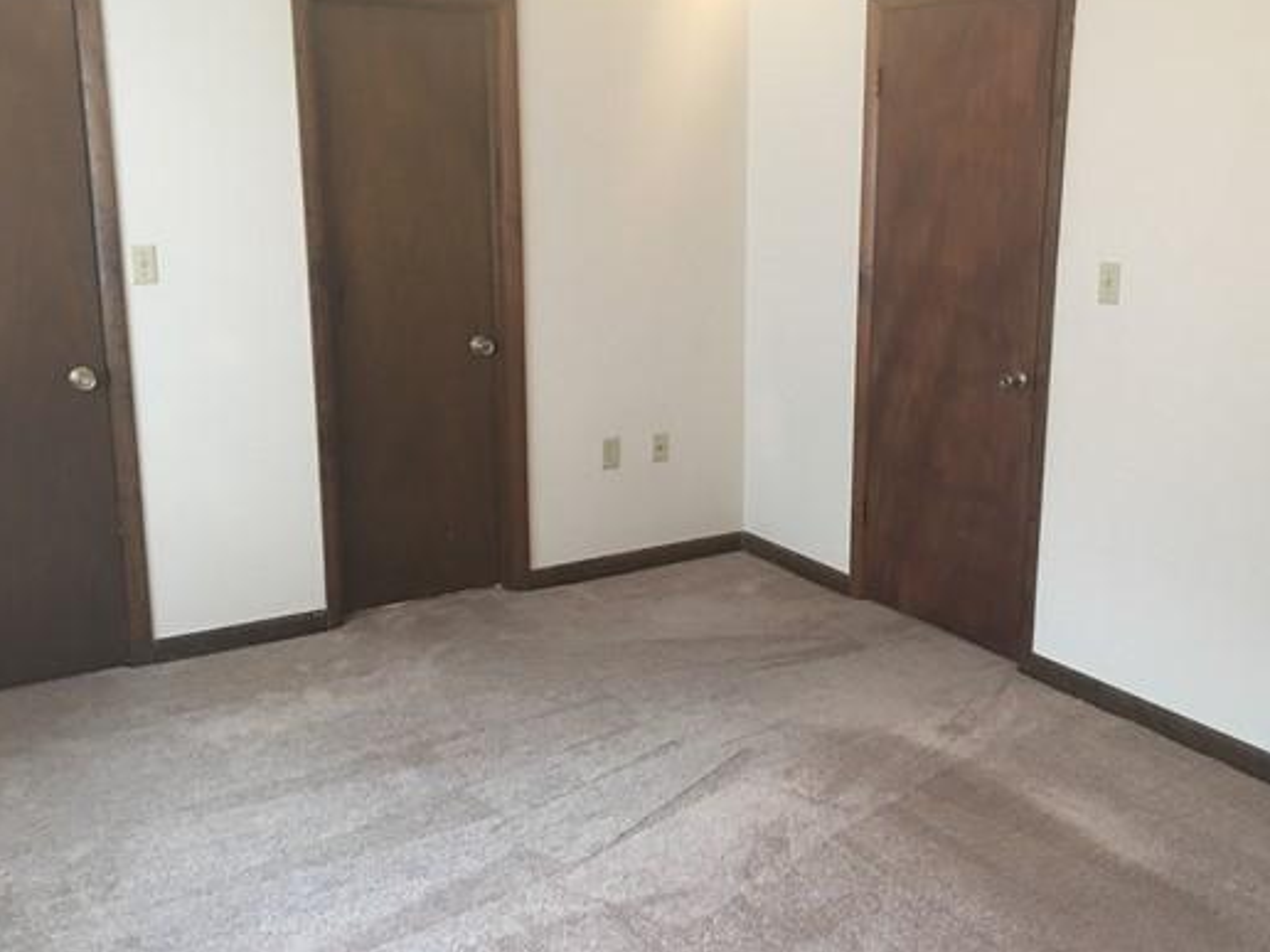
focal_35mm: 36
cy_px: 443
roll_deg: -1.2
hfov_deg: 51.0
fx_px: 1321
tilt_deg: -9.9
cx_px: 761
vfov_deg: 39.6
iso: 100
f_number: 2.2
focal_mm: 4.15
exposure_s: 1/10
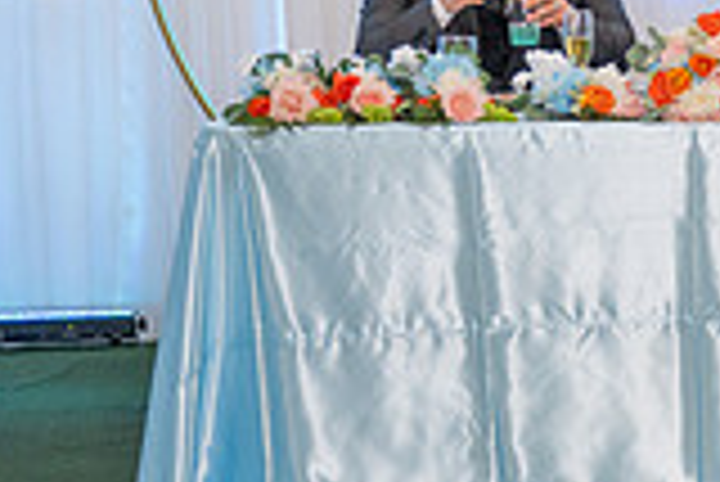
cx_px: 1174
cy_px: 92
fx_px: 2322
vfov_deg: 11.8
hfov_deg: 15.8
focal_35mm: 116
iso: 1000
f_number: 3.2
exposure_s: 1/160
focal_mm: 32
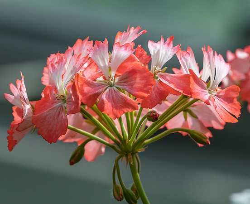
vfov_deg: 2.0
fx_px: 5859
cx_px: 104
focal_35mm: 786
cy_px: 87
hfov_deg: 2.4
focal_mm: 400
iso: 400
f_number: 11
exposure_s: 1/320
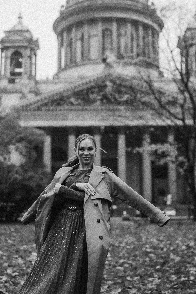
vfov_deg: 38.2
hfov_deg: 26.0
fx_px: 425
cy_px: 147
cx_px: 98
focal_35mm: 52
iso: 800
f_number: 1.4
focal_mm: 35
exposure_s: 1/4000
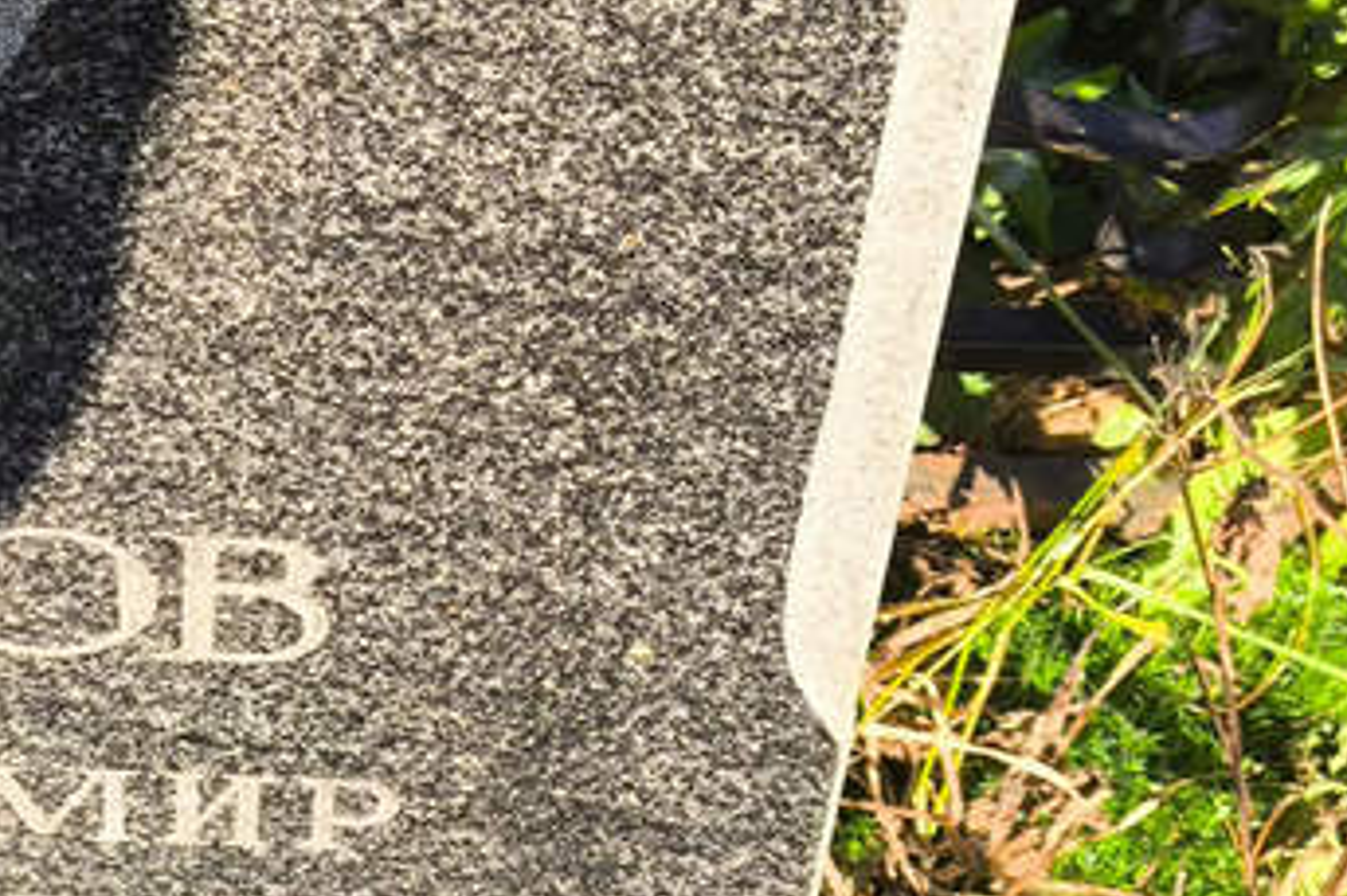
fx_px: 4525
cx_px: 80
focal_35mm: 121
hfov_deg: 16.7
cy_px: 732
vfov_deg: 11.3
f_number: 1.7
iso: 50
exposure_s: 1/353
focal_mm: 4.71
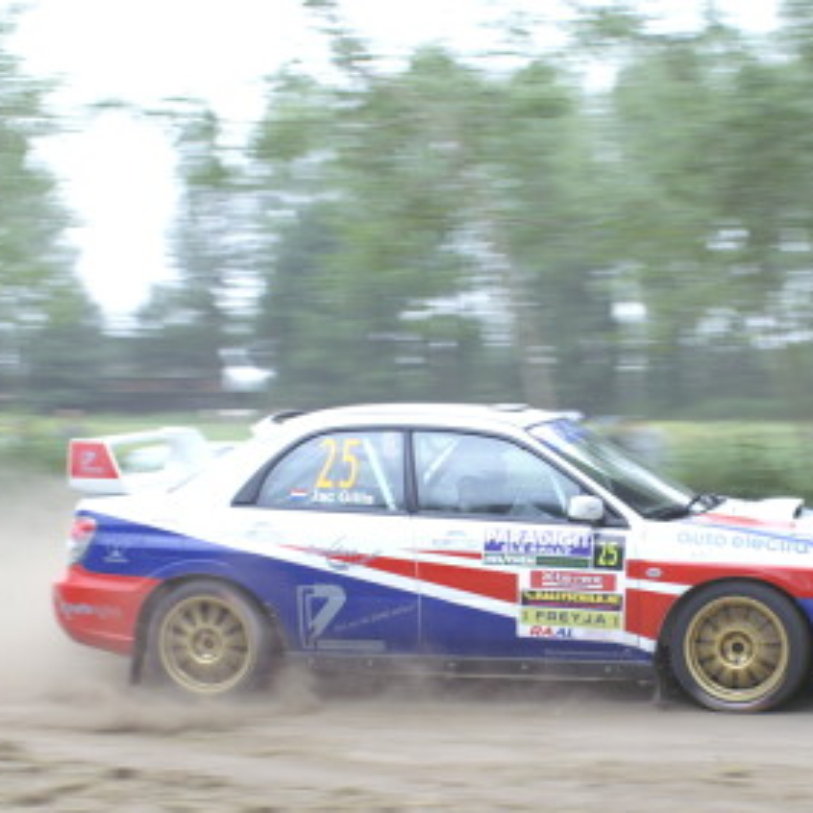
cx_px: 499
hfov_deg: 22.7
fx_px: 2019
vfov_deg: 22.7
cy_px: 552
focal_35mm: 76
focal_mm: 28
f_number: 5
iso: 100
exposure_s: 1/60
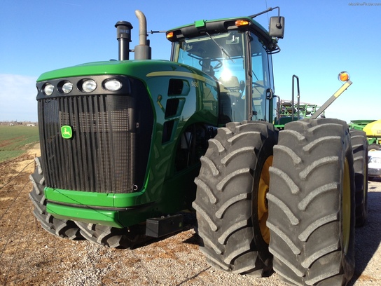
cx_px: 190
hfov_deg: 55.4
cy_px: 143
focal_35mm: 33
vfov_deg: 42.9
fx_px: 363
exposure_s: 1/809
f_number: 2.4
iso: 50
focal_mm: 4.13
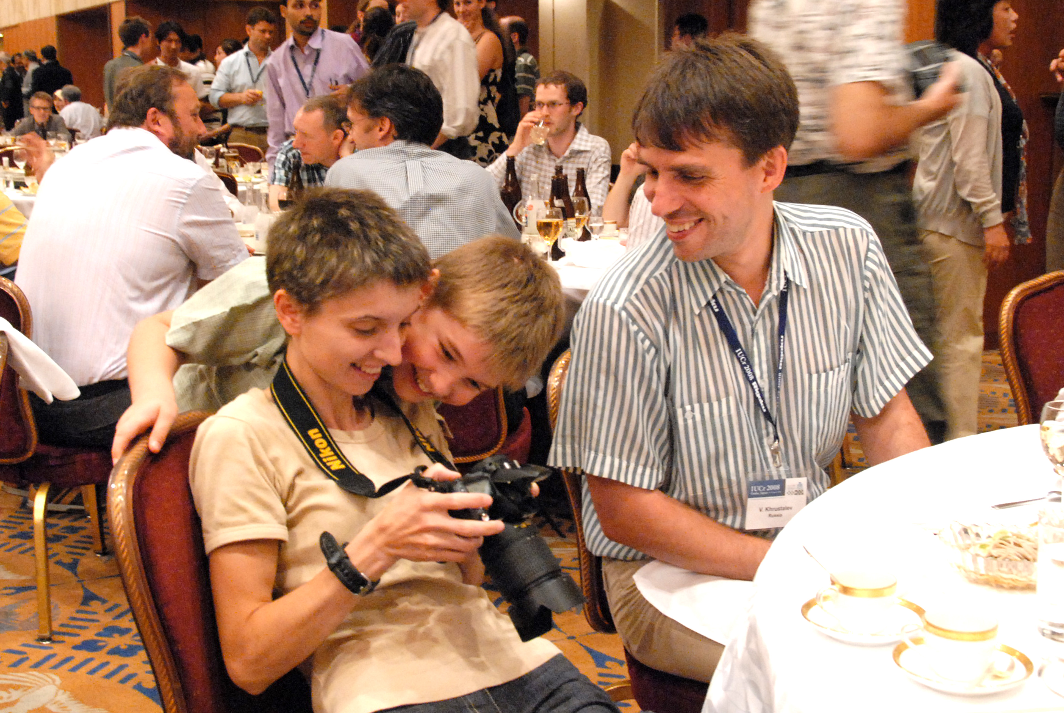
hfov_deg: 49.5
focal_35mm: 39
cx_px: 532
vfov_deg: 34.3
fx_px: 1154
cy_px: 356
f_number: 5.6
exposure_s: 1/25
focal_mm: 26
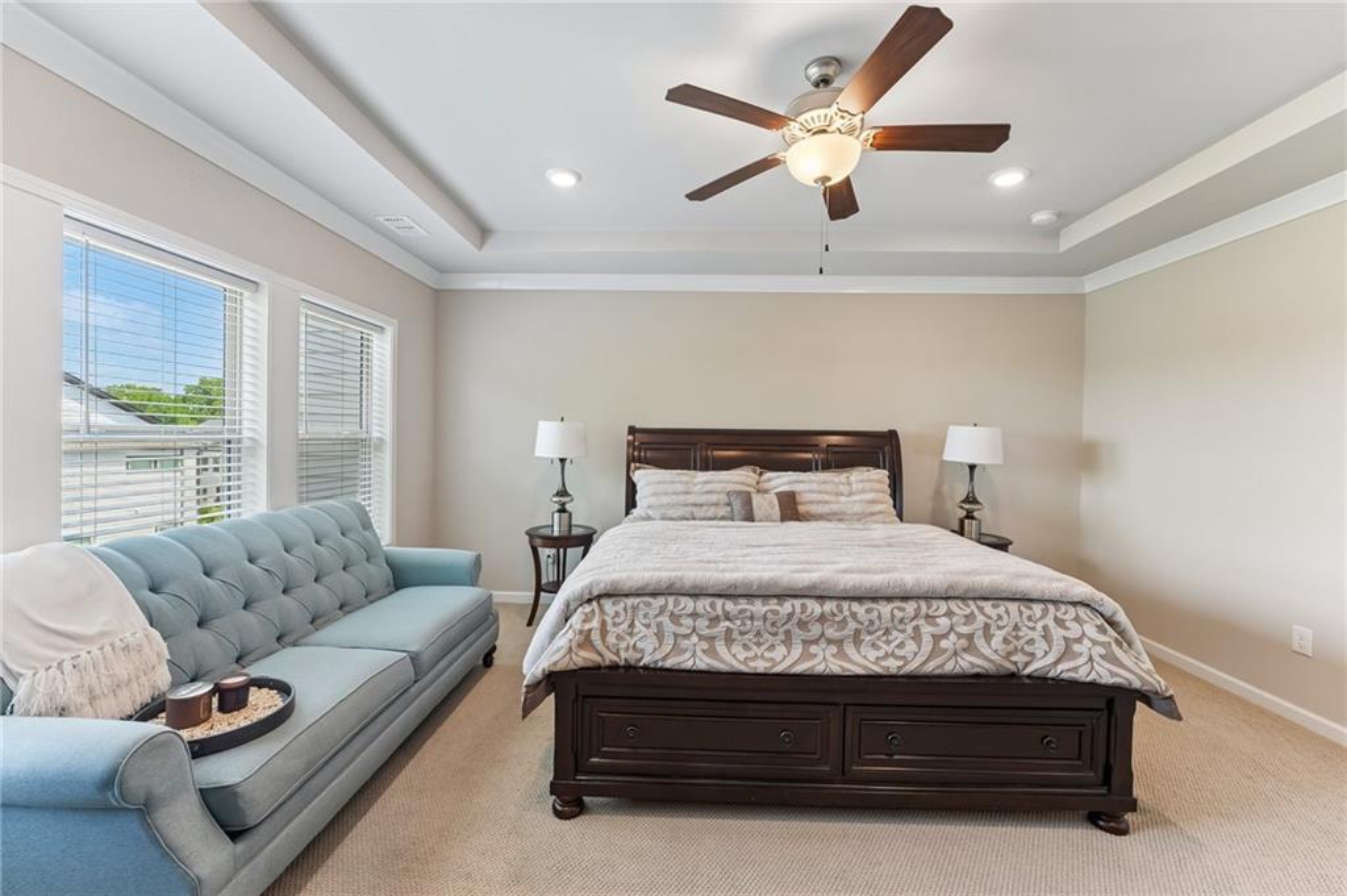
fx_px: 523
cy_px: 448
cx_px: 674
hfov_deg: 104.3
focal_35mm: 14
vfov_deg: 81.1
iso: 320
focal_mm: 14
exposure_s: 1/20
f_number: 8
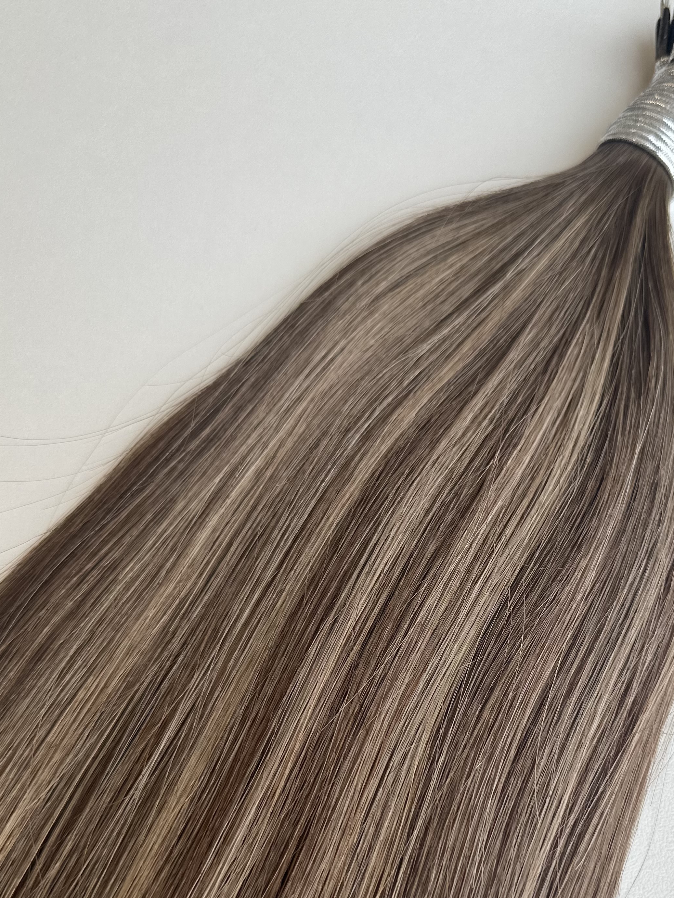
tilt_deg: -69.7
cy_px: 632
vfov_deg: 51.2
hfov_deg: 40.4
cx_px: 426
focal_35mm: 35
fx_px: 909
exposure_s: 1/102
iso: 50
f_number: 1.78
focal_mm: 6.86
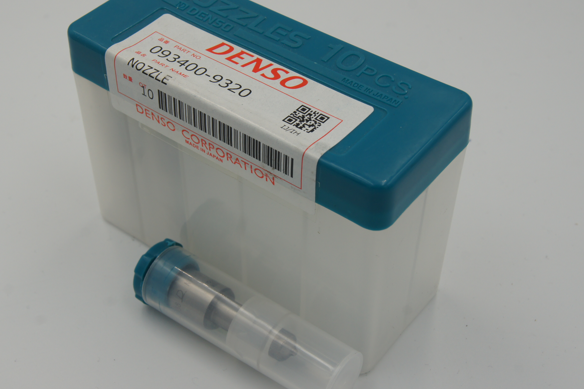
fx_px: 908
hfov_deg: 35.6
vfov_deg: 24.2
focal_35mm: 56
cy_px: 185
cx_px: 262
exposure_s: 1/80
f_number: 10
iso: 200
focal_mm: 30
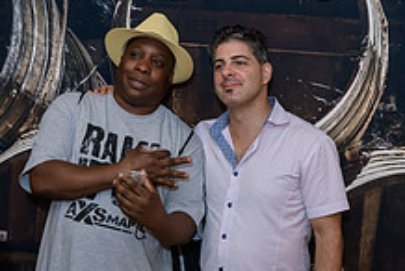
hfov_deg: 26.2
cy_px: 142
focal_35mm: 77
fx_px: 867
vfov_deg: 17.8
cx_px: 243
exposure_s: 1/125
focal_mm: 29
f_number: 3.2
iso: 1000
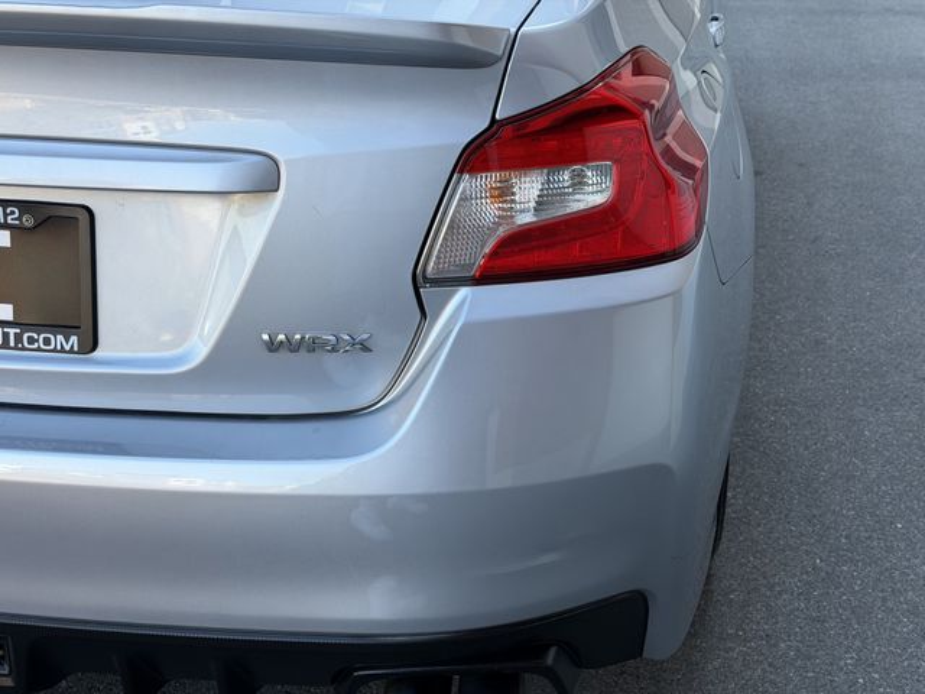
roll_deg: -1.8
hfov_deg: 39.7
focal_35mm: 48
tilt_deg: -21.7
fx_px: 1283
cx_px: 462
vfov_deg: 30.3
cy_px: 347
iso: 80
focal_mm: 6.76
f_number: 1.78
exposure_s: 1/458
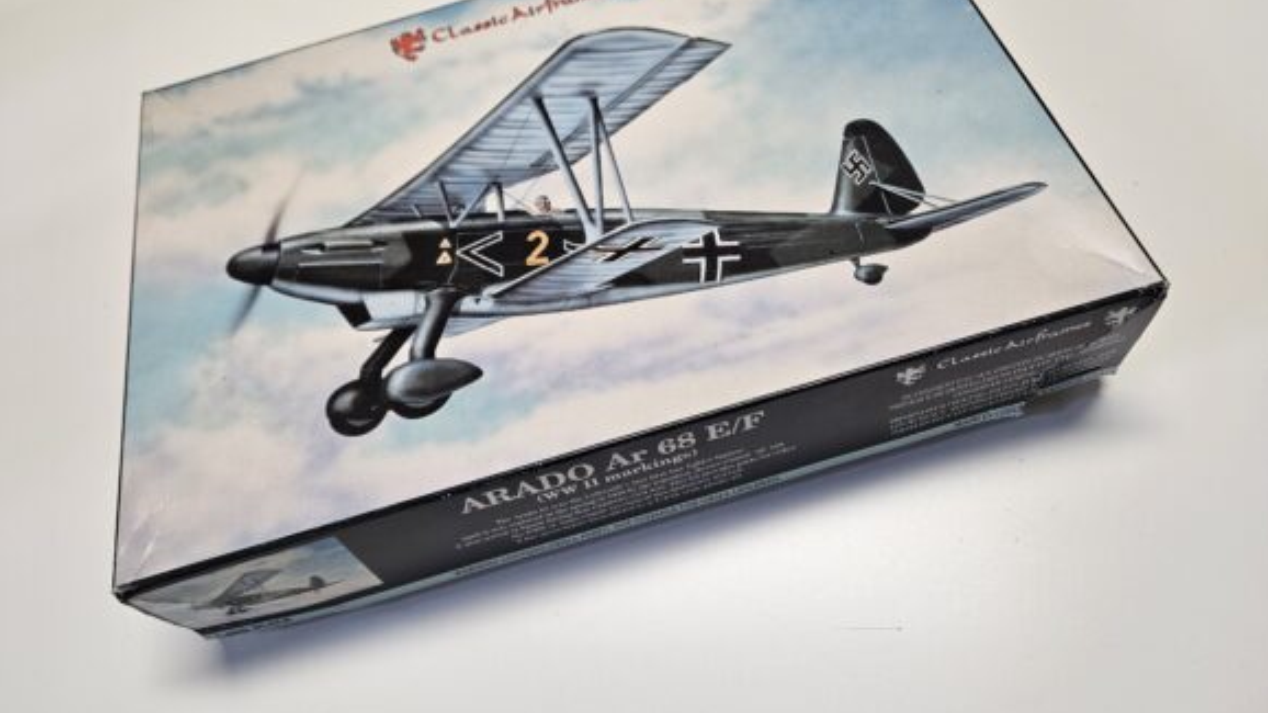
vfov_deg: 44.4
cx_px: 621
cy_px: 338
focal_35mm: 26
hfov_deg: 71.9
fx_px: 874
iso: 200
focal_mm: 5.4
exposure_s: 1/120
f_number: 1.8
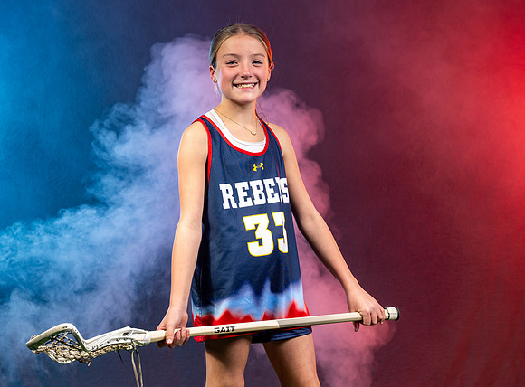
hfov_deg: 17.2
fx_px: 1737
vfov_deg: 12.7
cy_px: 199
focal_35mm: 115
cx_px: 262
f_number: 6.3
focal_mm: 94
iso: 64
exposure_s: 1/200
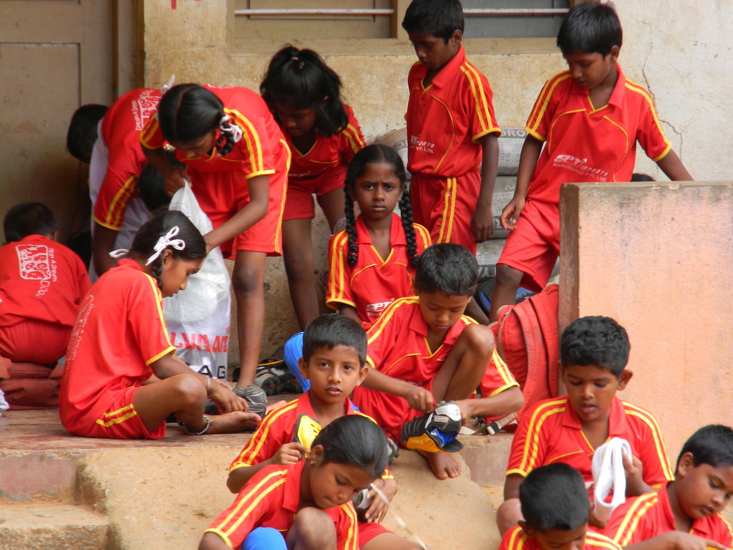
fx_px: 4786
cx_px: 366
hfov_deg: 8.8
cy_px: 275
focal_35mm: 226
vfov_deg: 6.6
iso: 80
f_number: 5.4
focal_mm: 41
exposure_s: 1/68.4
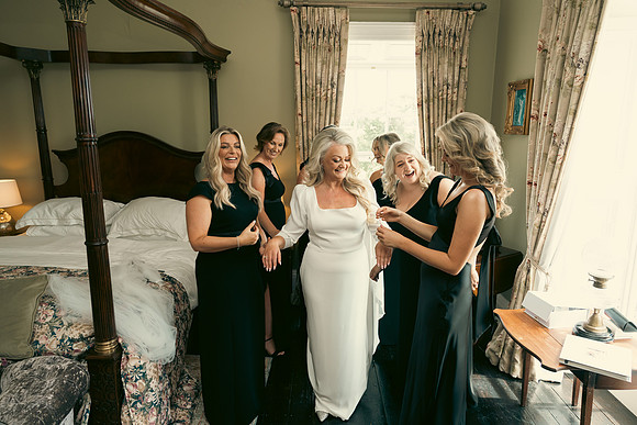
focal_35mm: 24
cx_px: 318
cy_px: 212
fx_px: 425
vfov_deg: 53.2
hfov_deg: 73.7
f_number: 3.5
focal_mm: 24
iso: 640
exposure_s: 1/200
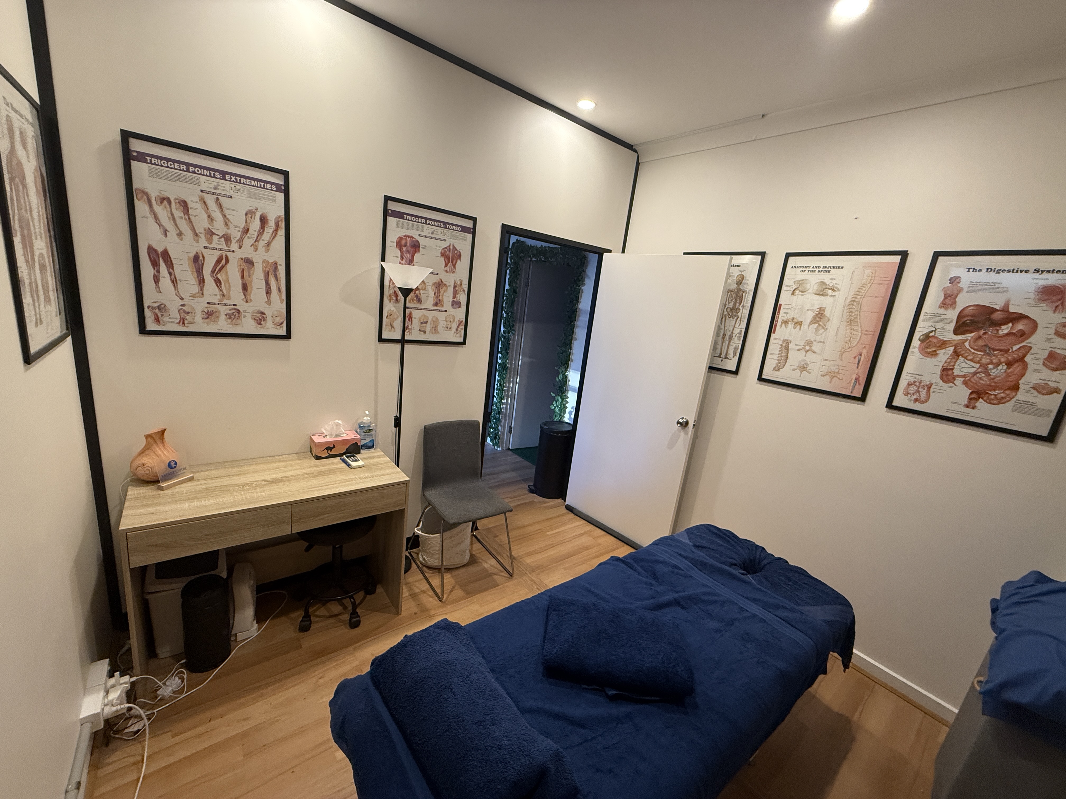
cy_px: 400
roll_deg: -7.1
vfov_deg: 85.7
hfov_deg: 102.1
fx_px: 431
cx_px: 533
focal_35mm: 14
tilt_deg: -13.2
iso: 320
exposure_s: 1/100
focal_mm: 2.22
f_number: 2.2
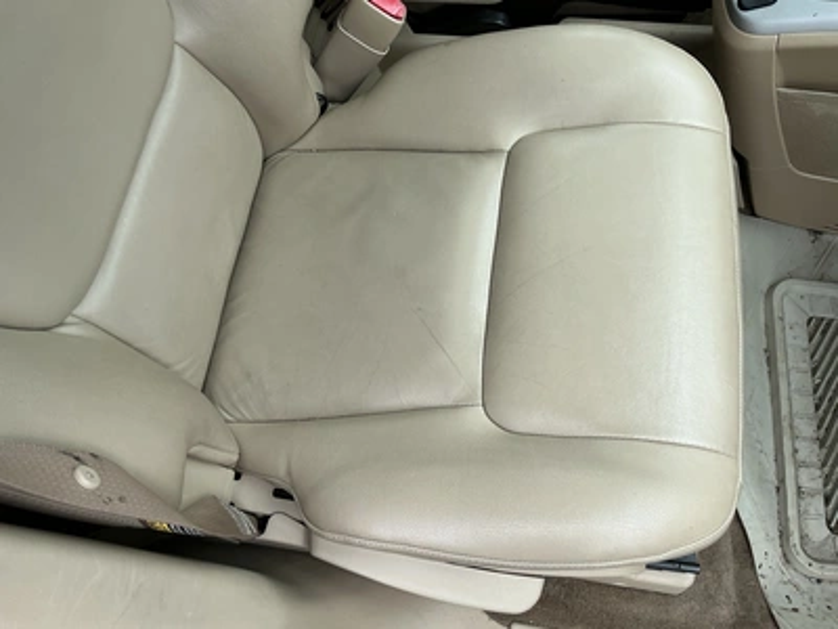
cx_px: 419
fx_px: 678
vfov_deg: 49.7
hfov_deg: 63.4
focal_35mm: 28
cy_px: 314
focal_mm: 3
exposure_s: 1/394
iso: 25
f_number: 1.8
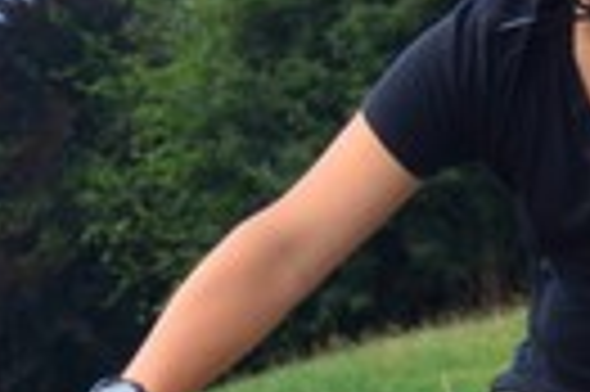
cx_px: 567
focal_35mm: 339
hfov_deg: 6.1
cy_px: 475
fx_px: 5547
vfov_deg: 4.0
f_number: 4.2
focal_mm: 29
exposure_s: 1/2000
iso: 400
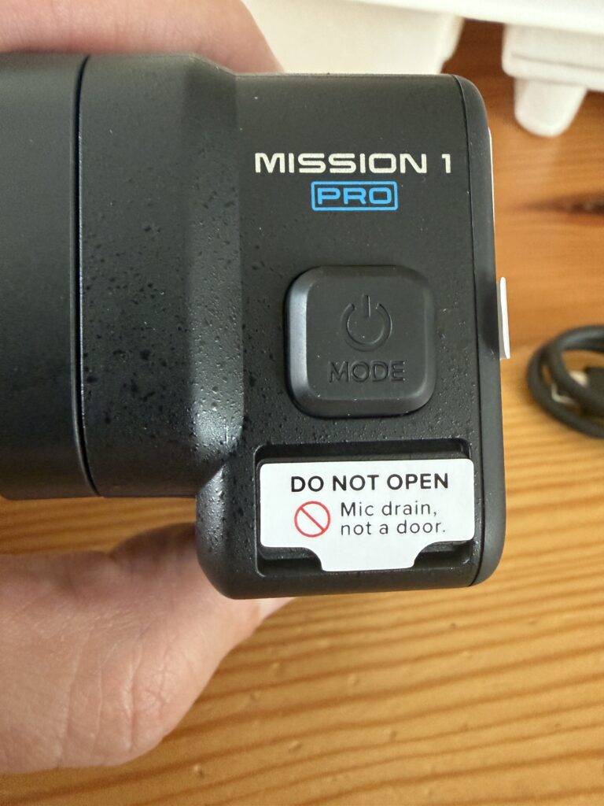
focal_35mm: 26
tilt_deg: -53.7
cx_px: 302
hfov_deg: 53.1
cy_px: 403
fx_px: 605
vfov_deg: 67.3
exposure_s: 1/60
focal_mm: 2.22
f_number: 2.2
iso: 500
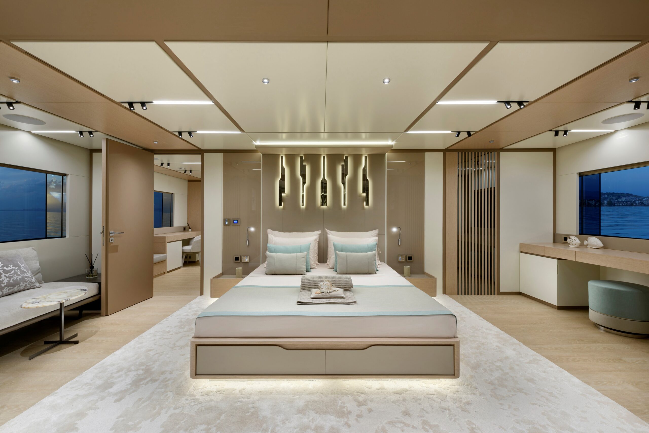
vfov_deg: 81.3
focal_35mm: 14
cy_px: 216
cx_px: 324
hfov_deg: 104.2
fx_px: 252
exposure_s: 1/1.67
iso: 100
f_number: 11
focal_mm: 14
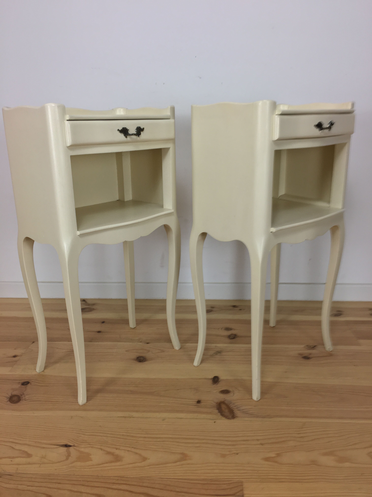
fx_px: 416
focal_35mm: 29
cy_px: 248
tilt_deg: -17.9
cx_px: 186
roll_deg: -0.2
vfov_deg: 61.7
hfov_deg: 48.2
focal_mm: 4.15
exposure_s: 1/33
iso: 32
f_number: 2.2
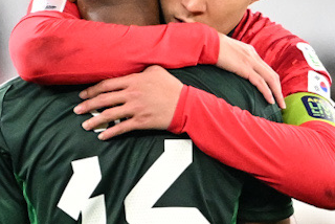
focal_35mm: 3579
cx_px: 185
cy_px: 392
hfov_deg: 0.6
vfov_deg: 0.4
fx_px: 33334
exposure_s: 1/1000
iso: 2500
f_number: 4
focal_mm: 560
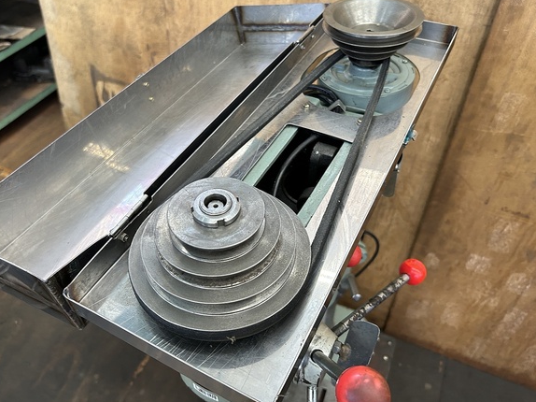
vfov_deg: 48.2
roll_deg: +1.2
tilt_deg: -44.7
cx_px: 246
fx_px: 449
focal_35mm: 29
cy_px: 190
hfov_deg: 61.6
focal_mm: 5.7
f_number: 1.5
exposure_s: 1/86
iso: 125
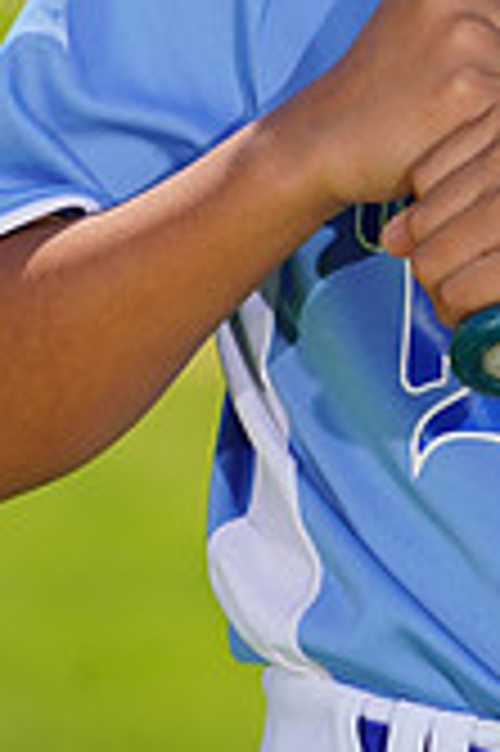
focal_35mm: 942
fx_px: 19664
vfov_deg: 2.2
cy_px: -428
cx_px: 610
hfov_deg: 1.5
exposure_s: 1/250
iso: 100
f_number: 8
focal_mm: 271
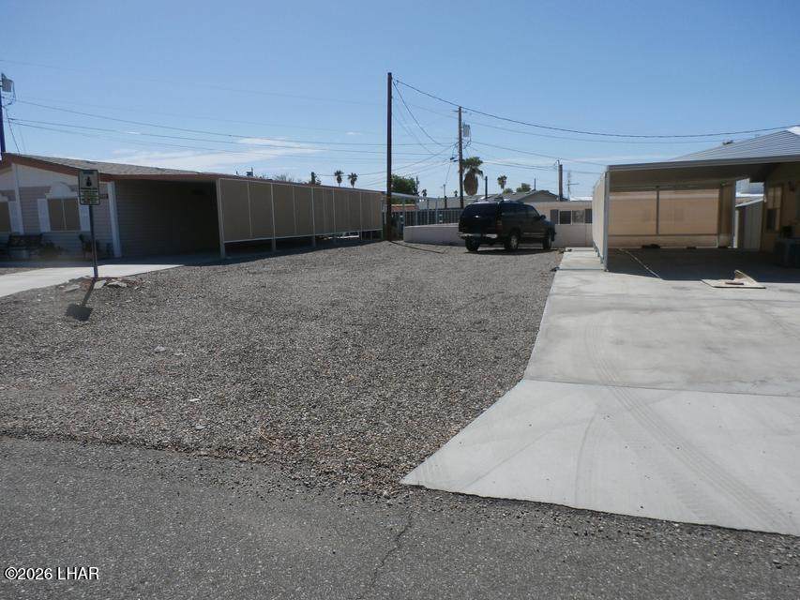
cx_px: 400
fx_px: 578
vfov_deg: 54.9
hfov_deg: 69.4
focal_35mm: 25
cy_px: 300
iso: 100
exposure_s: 1/400
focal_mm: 4.5
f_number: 8.7
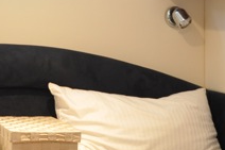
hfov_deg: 18.1
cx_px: 98
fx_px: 706
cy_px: 141
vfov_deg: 12.0
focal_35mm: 113
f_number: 3.5
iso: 320
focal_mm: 16
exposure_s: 1/8
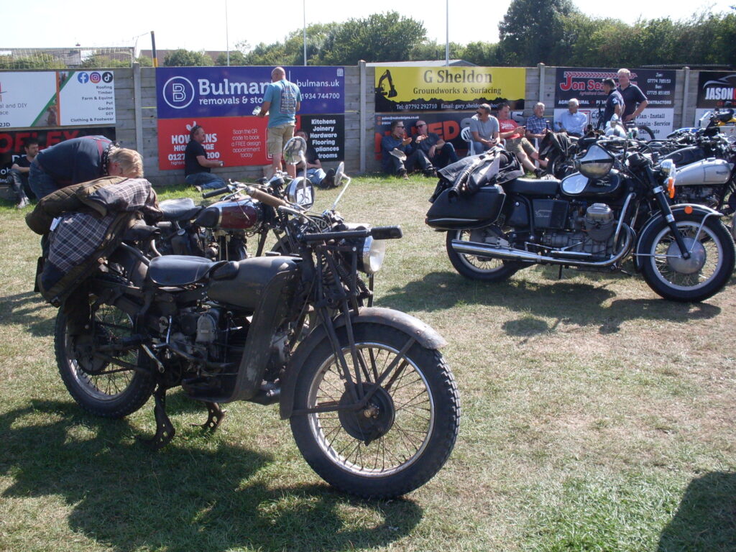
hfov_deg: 49.0
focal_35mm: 38
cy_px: 276
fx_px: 808
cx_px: 368
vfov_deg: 37.7
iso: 80
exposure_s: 1/125
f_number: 8.4
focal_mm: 6.3
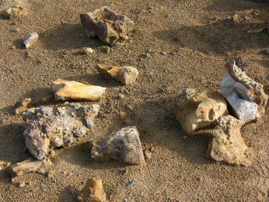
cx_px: 134
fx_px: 684
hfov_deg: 22.3
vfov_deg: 16.8
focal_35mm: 88
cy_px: 101
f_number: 3.9
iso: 50
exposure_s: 1/221
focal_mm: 22.3
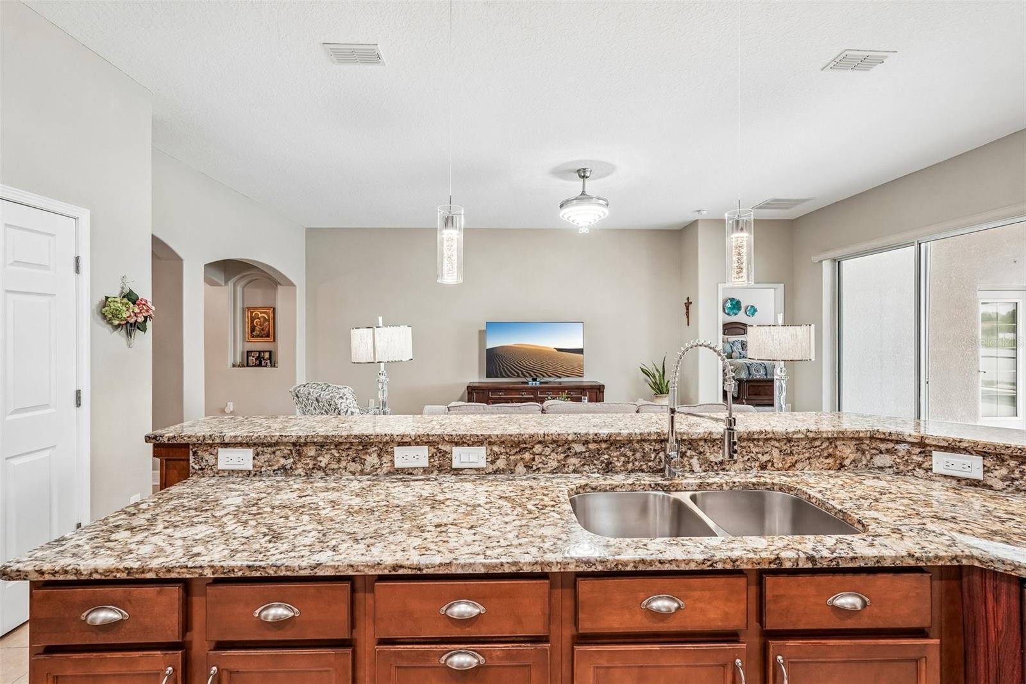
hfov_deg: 96.7
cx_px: 513
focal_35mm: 16
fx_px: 456
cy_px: 342
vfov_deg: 73.7
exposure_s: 1/10
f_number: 8
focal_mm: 16
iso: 400
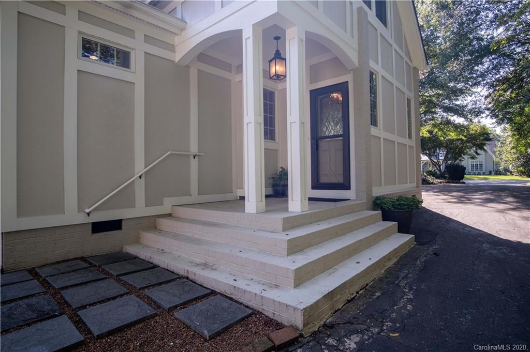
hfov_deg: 90.0
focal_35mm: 18
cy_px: 176
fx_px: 265
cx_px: 265
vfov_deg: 67.3
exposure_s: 1/500
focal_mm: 12
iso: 400
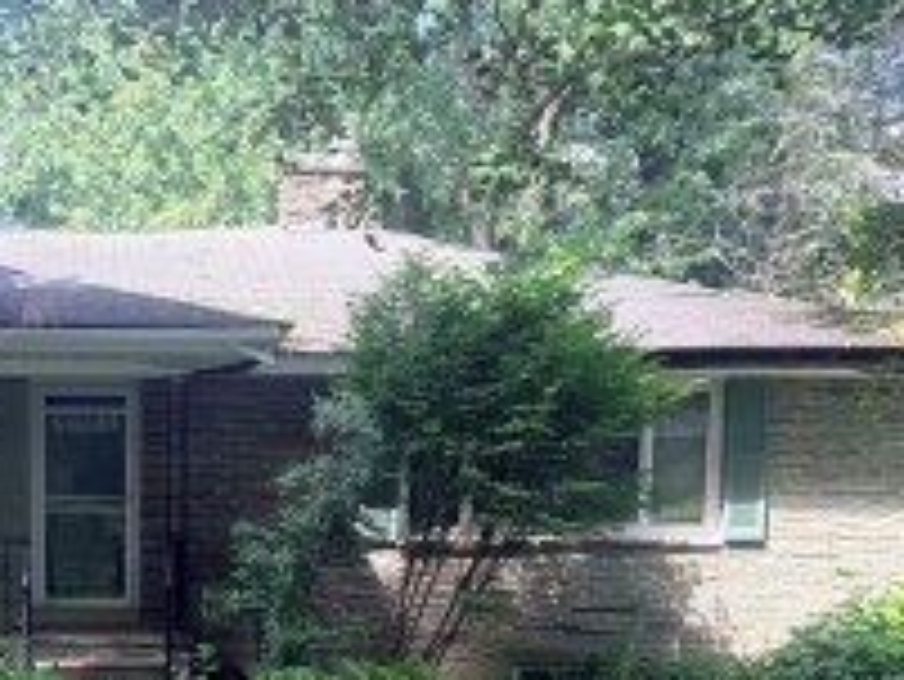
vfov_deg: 22.9
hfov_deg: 30.4
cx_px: 112
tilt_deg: -7.4
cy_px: 712
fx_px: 1594
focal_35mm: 61
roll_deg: +0.4
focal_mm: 6.76
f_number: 1.78
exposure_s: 1/381
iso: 80
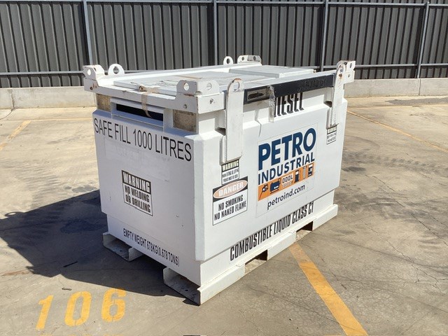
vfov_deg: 45.4
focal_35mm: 31
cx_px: 224
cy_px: 168
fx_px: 401
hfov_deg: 58.4
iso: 25
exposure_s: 1/2915
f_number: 2.4
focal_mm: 3.3
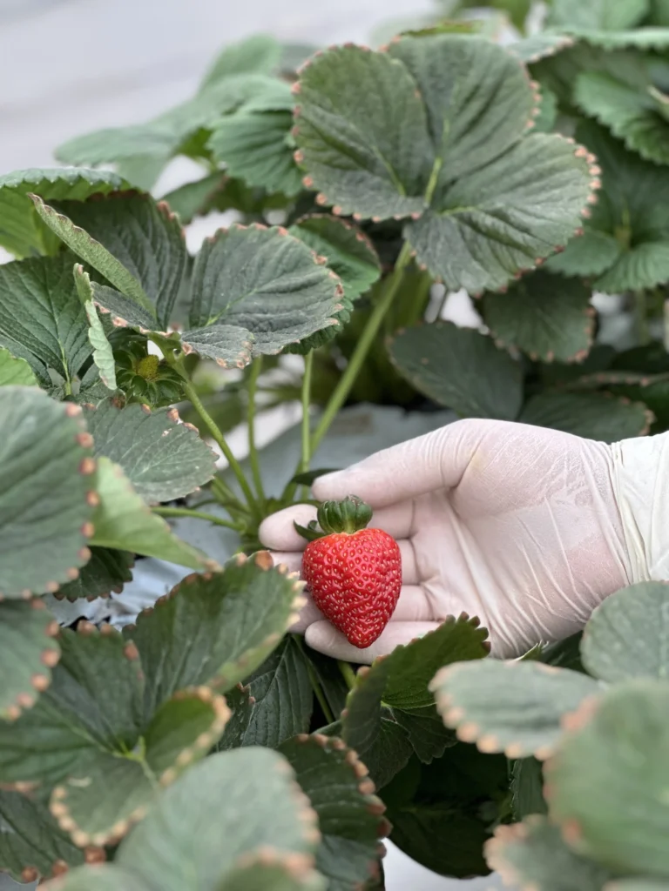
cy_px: 446
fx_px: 1984
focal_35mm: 77
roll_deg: -1.5
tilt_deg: -31.1
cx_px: 334
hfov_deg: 19.1
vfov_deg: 25.3
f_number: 2.8
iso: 80
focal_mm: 9
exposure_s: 1/121
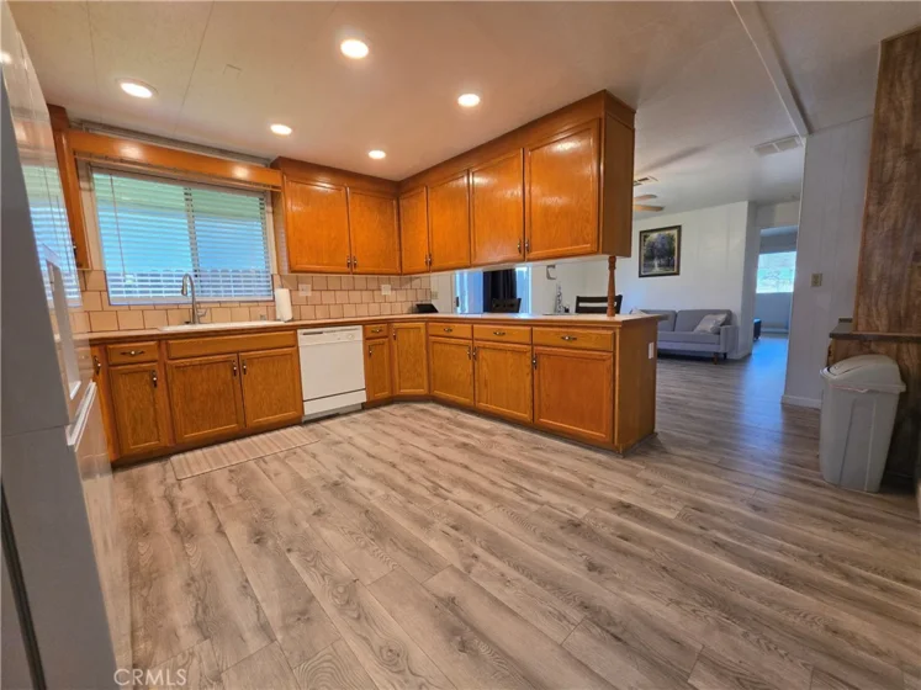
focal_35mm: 13
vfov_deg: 89.9
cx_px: 460
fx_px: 346
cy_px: 345
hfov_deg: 106.2
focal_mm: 2.2
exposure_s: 1/120
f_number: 1.9
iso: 250
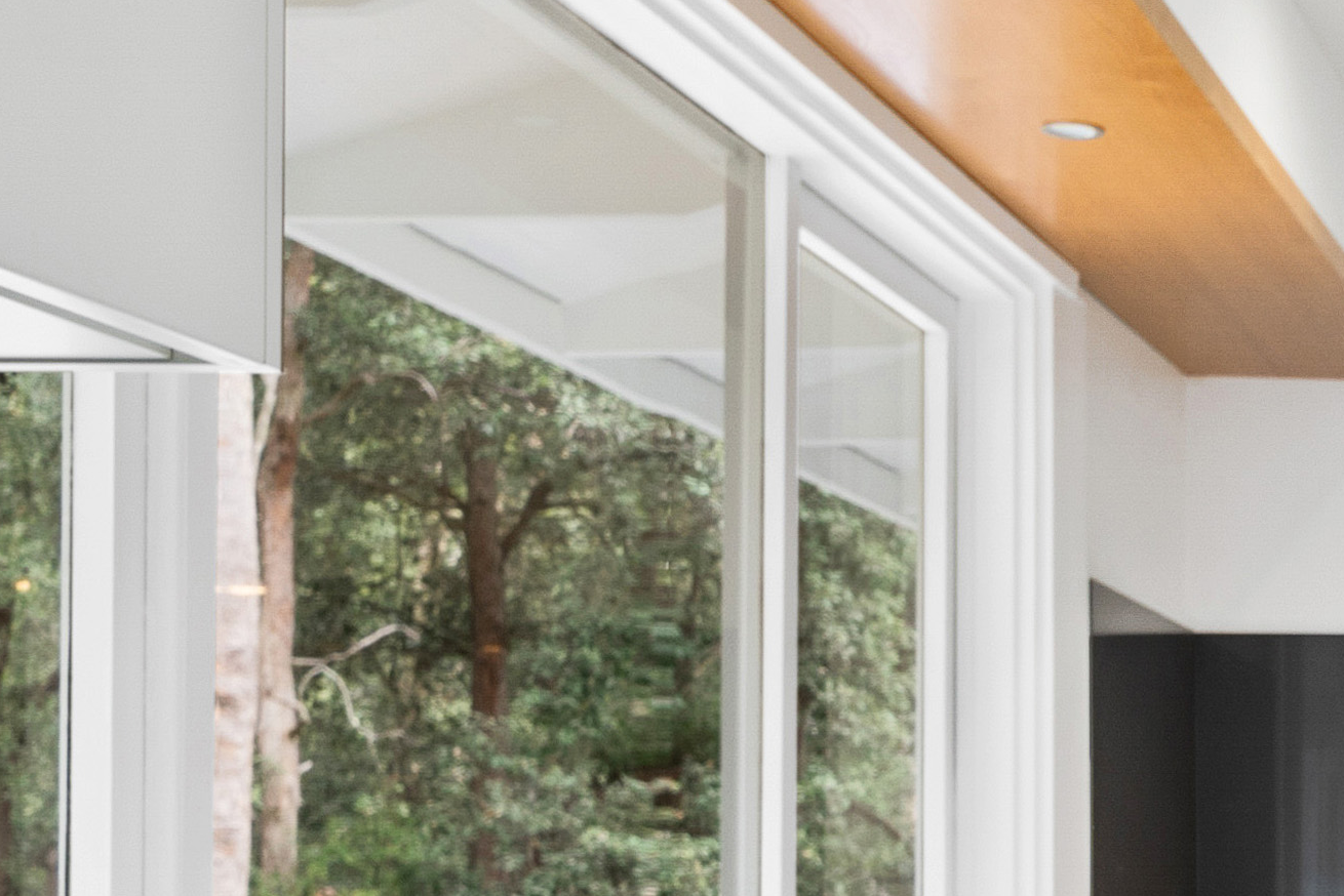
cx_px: 1907
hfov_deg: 20.6
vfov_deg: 15.4
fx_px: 3249
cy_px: 932
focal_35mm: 87
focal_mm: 19
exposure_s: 1/6
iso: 100
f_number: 9
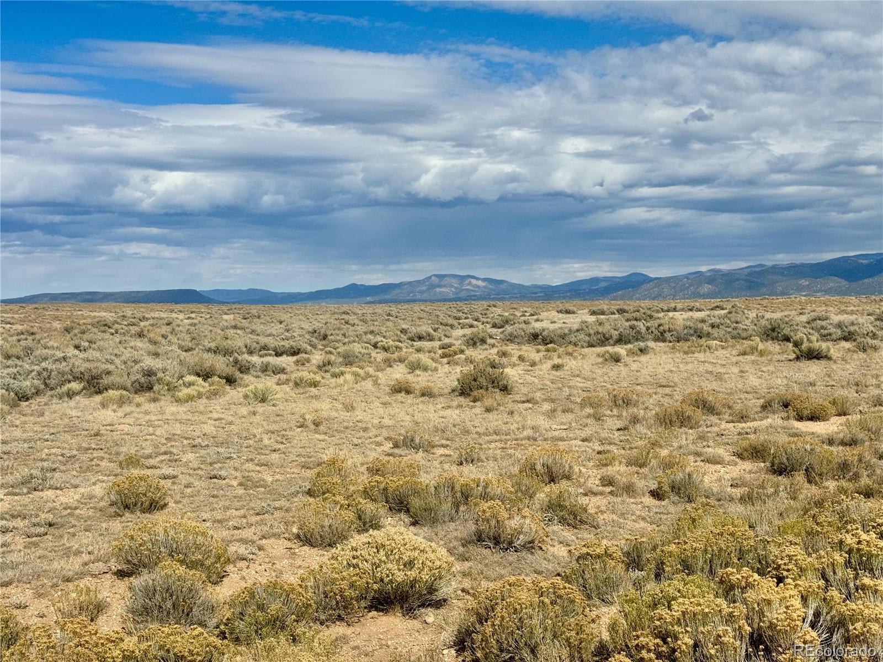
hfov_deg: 39.7
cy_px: 331
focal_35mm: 48
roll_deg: -0.4
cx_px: 442
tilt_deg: -1.8
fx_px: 1224
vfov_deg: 30.3
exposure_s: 1/10526
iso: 64
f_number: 1.78
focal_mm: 6.76
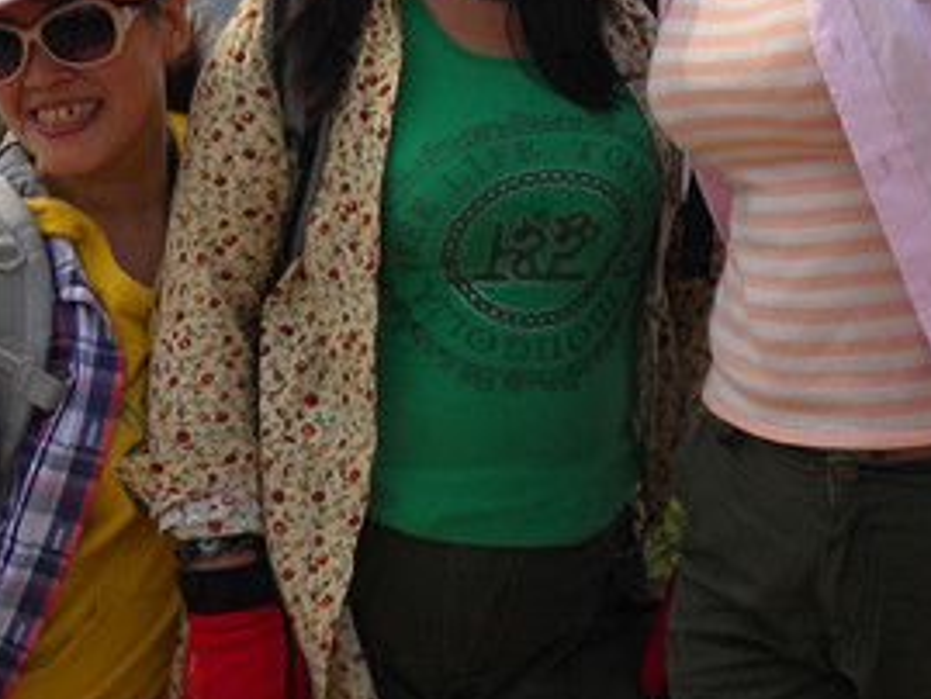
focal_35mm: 98
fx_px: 2637
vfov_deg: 14.8
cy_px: -10
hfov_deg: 20.0
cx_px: 526
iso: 64
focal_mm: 5.9
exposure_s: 1/423
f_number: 4.5
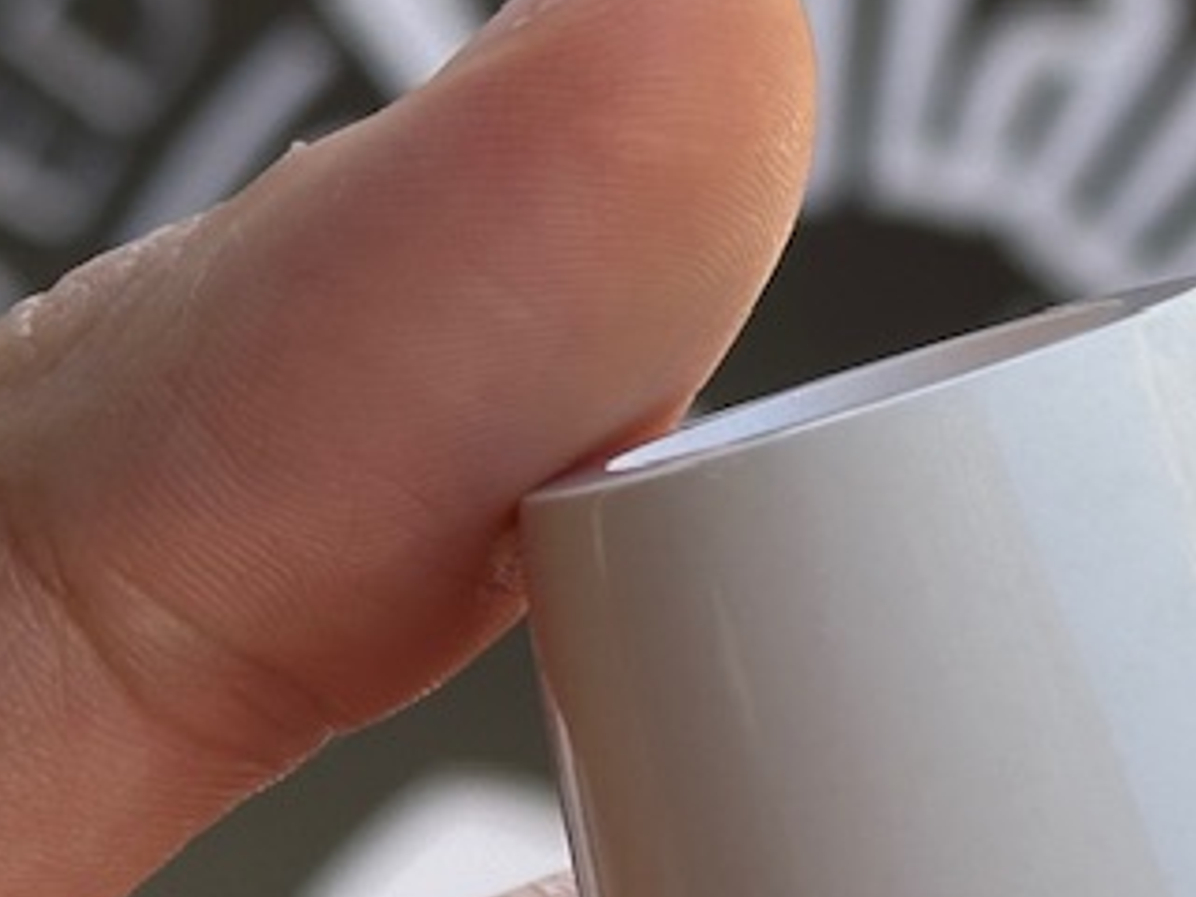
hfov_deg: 10.0
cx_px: 1682
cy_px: 448
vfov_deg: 7.7
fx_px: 6634
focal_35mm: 192
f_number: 1.78
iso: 64
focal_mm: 6.86
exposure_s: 1/880
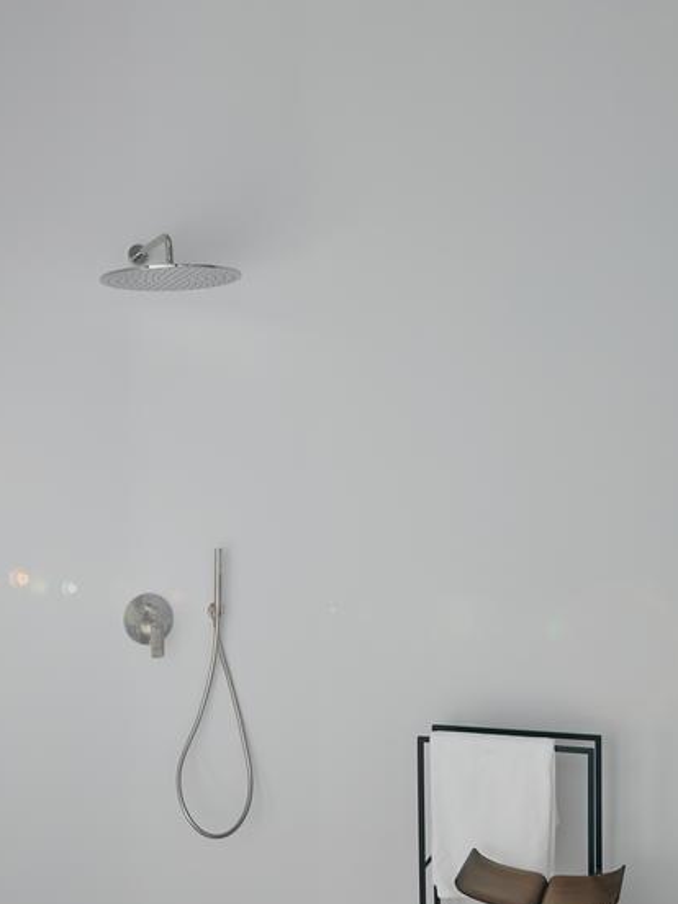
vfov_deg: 40.0
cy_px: 591
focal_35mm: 47
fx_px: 1227
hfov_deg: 30.7
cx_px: 247
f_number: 7.1
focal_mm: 30
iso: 100
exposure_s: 1/80
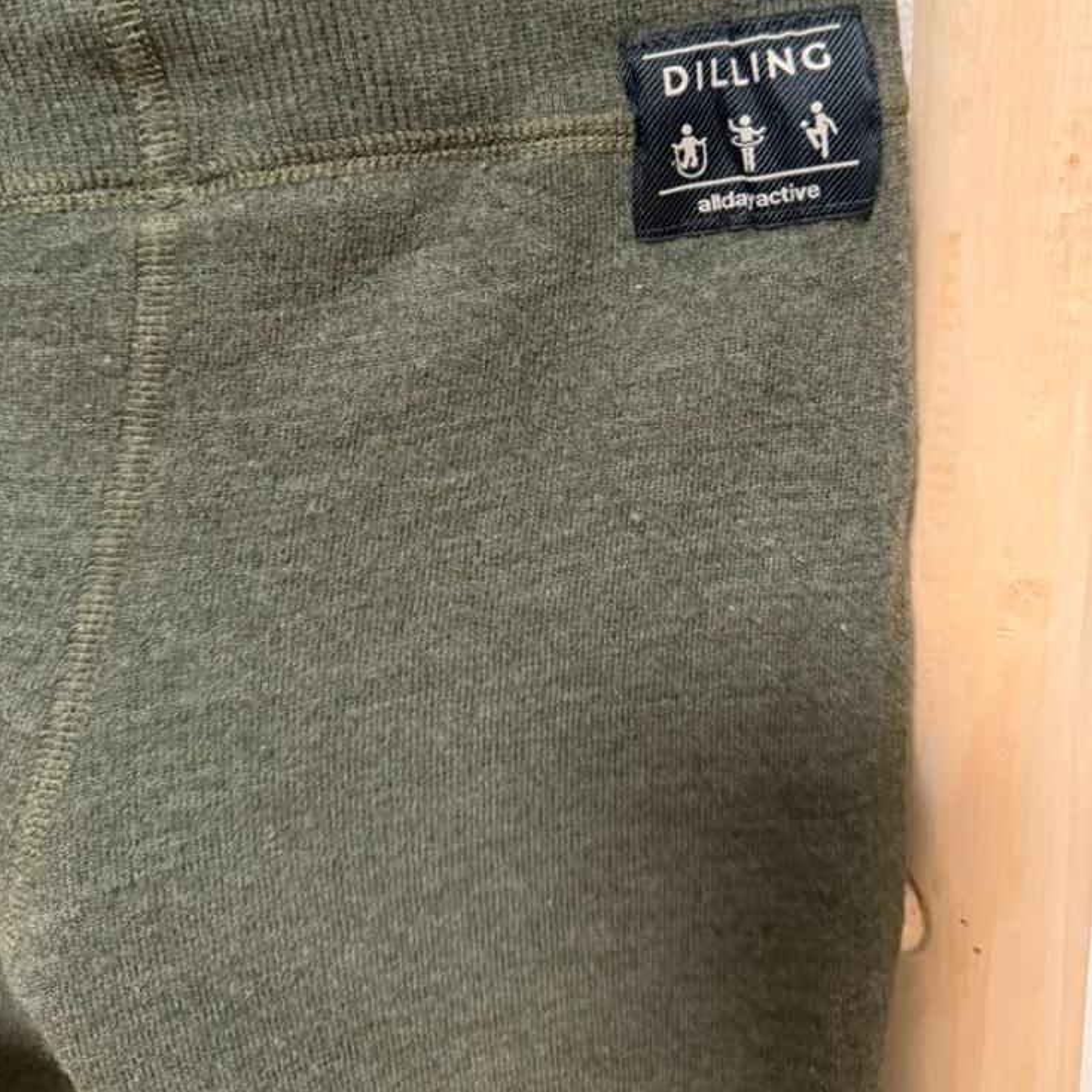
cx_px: 556
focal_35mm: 29
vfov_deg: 54.8
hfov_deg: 55.6
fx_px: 1035
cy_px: 388
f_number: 1.78
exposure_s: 1/50
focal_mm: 6.76
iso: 640
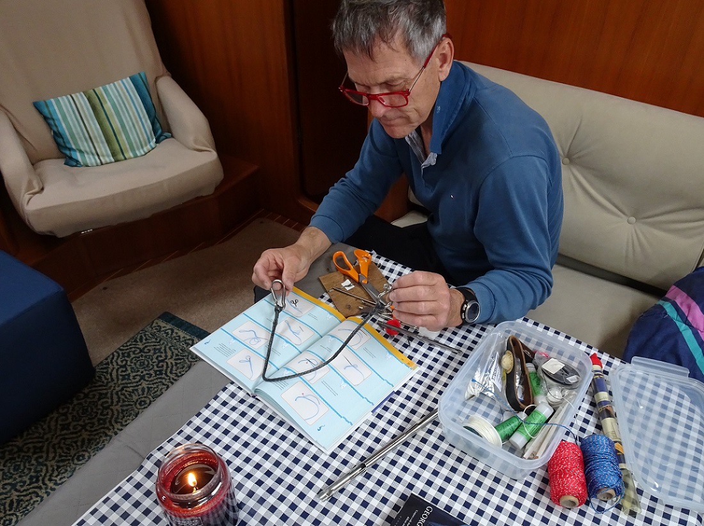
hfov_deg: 71.6
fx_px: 488
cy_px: 263
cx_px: 352
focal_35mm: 24
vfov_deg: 56.7
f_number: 3.5
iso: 320
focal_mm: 4.1
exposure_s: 1/30
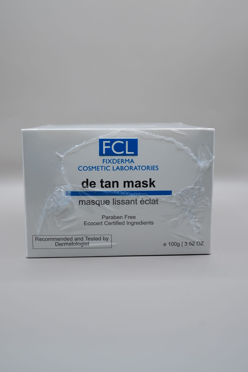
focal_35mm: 36
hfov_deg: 36.9
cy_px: 186
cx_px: 124
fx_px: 372
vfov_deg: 53.1
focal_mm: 24
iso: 250
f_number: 6.3
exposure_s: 1/80
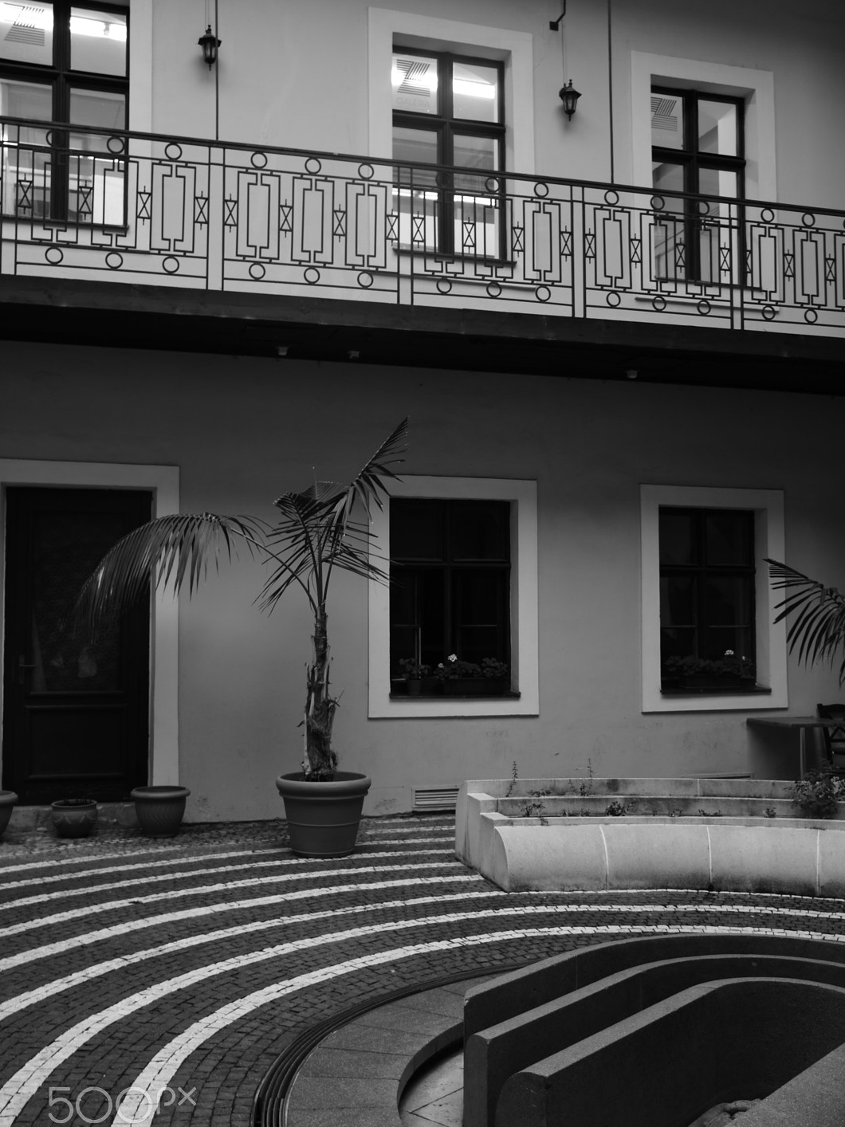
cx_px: 424
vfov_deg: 49.5
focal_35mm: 38
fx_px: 1222
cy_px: 572
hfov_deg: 38.1
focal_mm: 23
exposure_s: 1/20
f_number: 4
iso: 100
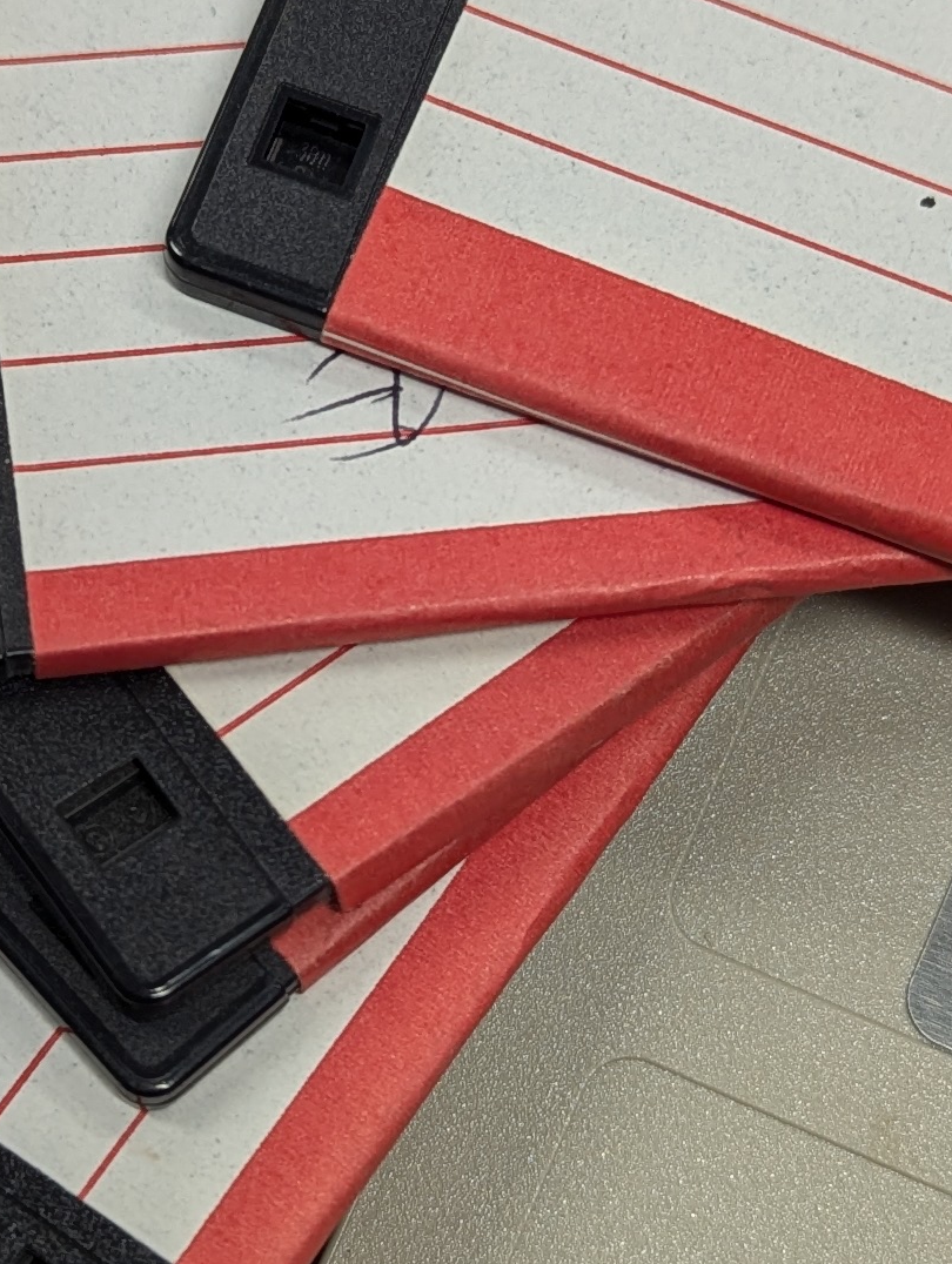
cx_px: 416
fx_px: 3329
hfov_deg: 16.3
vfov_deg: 21.5
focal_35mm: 91
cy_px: 665
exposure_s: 1/100
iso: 76
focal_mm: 6.81
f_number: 1.85
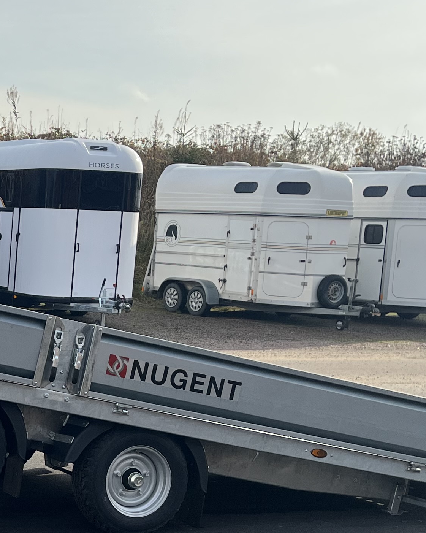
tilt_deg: -10.0
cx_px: -141
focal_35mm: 73
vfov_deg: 25.8
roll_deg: -0.8
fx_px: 1151
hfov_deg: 19.2
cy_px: 379
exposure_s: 1/3215
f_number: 1.6
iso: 50
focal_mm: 5.1
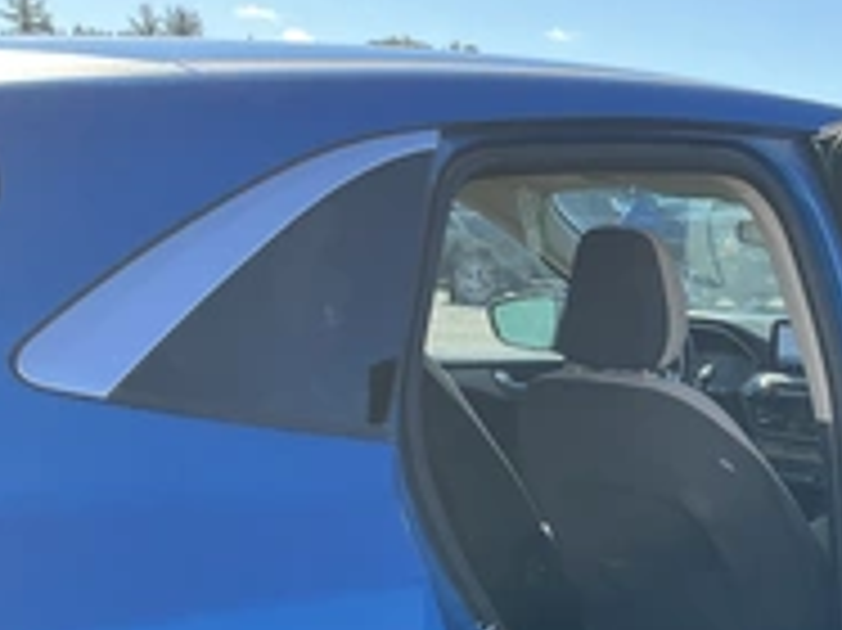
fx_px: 1507
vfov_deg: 23.0
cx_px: 887
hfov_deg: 28.8
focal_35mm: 62
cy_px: 580
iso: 25
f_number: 1.8
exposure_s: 1/514
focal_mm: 3
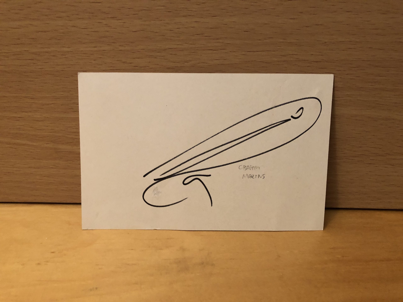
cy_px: 151
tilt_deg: -26.5
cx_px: 202
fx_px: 326
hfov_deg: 63.4
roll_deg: -1.0
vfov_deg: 49.7
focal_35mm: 28
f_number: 1.8
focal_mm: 3.99
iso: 100
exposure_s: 1/9
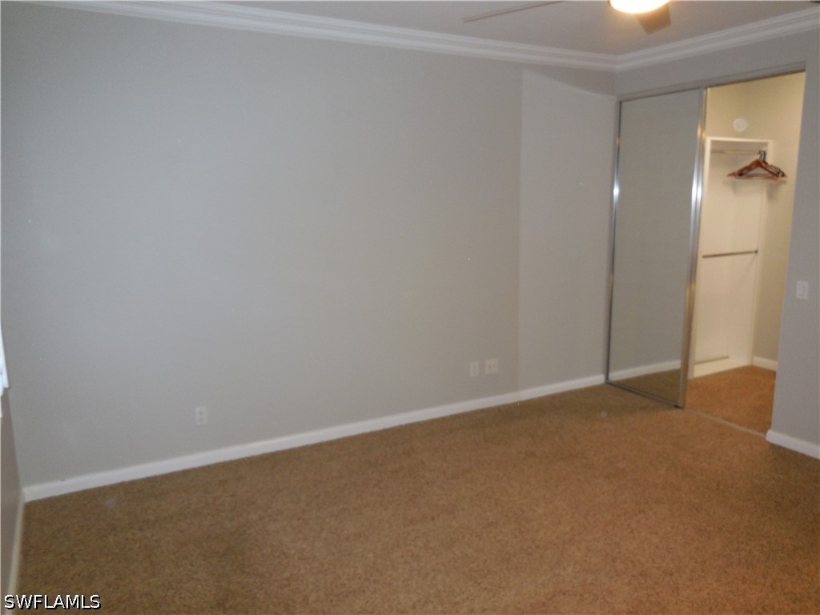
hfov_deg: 69.4
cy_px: 308
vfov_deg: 54.9
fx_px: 592
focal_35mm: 25
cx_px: 410
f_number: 3.1
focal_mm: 4.5
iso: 280
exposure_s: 1/25
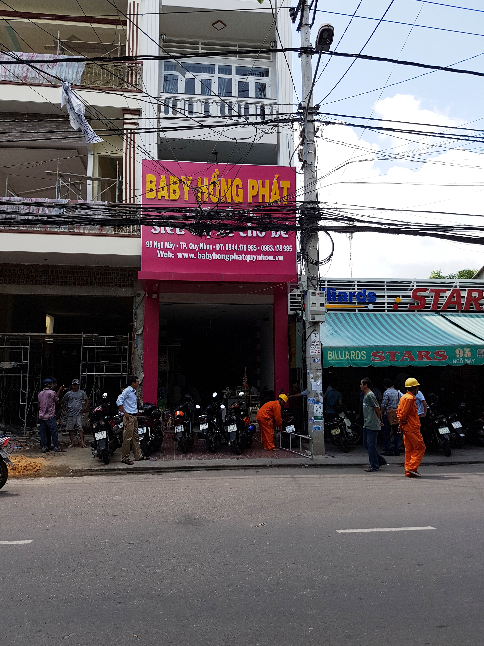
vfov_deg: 65.3
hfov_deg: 51.4
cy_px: 324
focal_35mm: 27
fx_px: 503
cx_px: 245
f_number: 1.7
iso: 40
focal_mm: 4.2
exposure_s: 1/1428
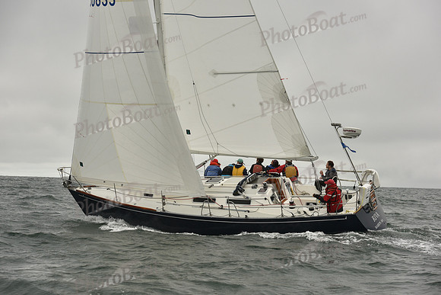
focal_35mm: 70
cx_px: 220
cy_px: 148
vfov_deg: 19.5
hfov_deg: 28.8
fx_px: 858
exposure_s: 1/800
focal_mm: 70
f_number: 6.3
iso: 320
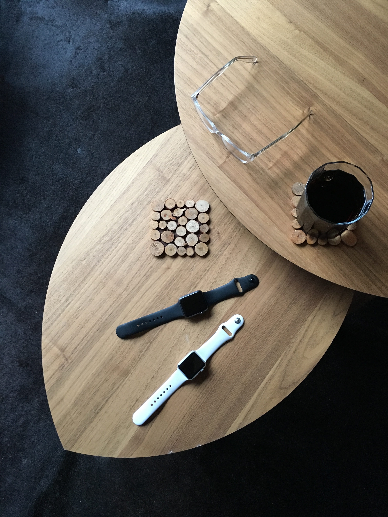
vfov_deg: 61.7
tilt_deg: -78.5
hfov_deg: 48.2
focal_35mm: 29
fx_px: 433
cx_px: 194
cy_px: 258
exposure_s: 1/20
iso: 200
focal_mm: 4.15
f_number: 2.2
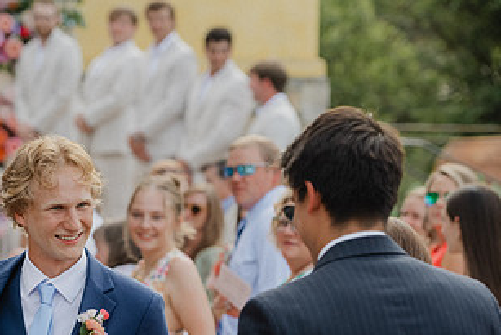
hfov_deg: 9.0
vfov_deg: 6.0
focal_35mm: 227
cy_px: 303
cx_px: 60
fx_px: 3160
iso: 500
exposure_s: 1/1000
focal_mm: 120
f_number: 4.5
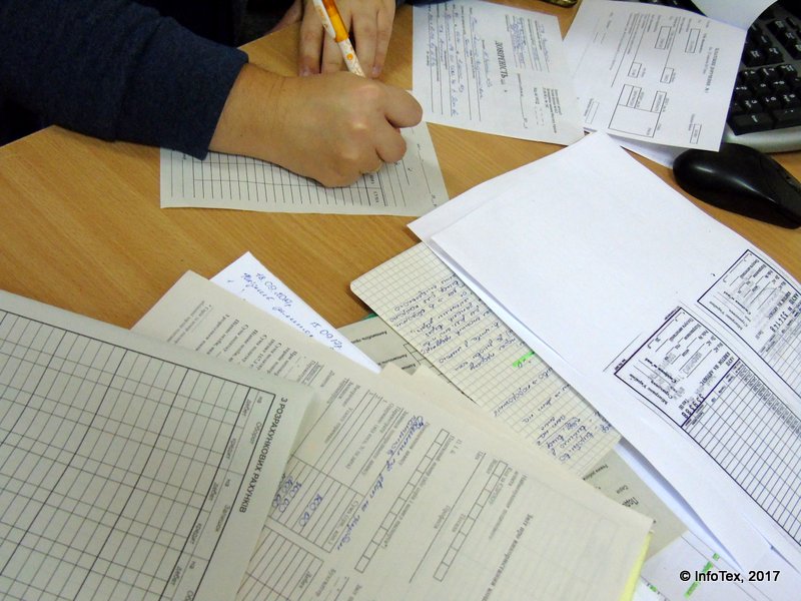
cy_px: 300
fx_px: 787
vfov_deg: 41.8
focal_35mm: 34
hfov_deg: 54.0
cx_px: 400
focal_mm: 6.1
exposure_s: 1/40
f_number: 3.8
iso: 500
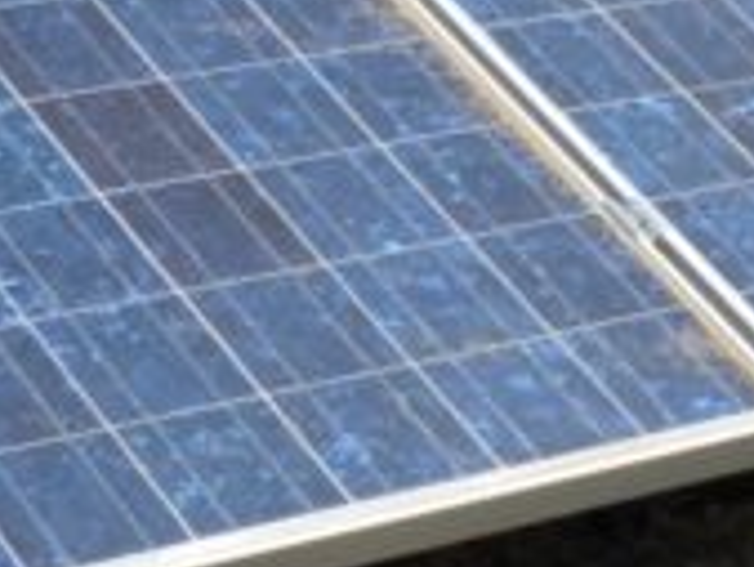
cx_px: 649
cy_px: -127
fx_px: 4120
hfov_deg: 10.4
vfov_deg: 7.8
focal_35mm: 189
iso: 80
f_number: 5.6
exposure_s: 1/320
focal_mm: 8
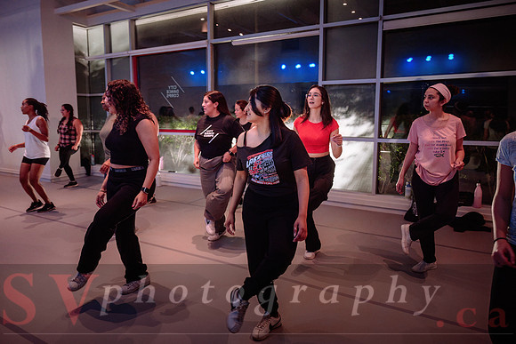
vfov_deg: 49.6
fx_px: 372
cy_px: 158
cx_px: 237
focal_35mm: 26
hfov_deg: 69.3
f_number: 2.8
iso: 1600
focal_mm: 24
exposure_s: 1/100
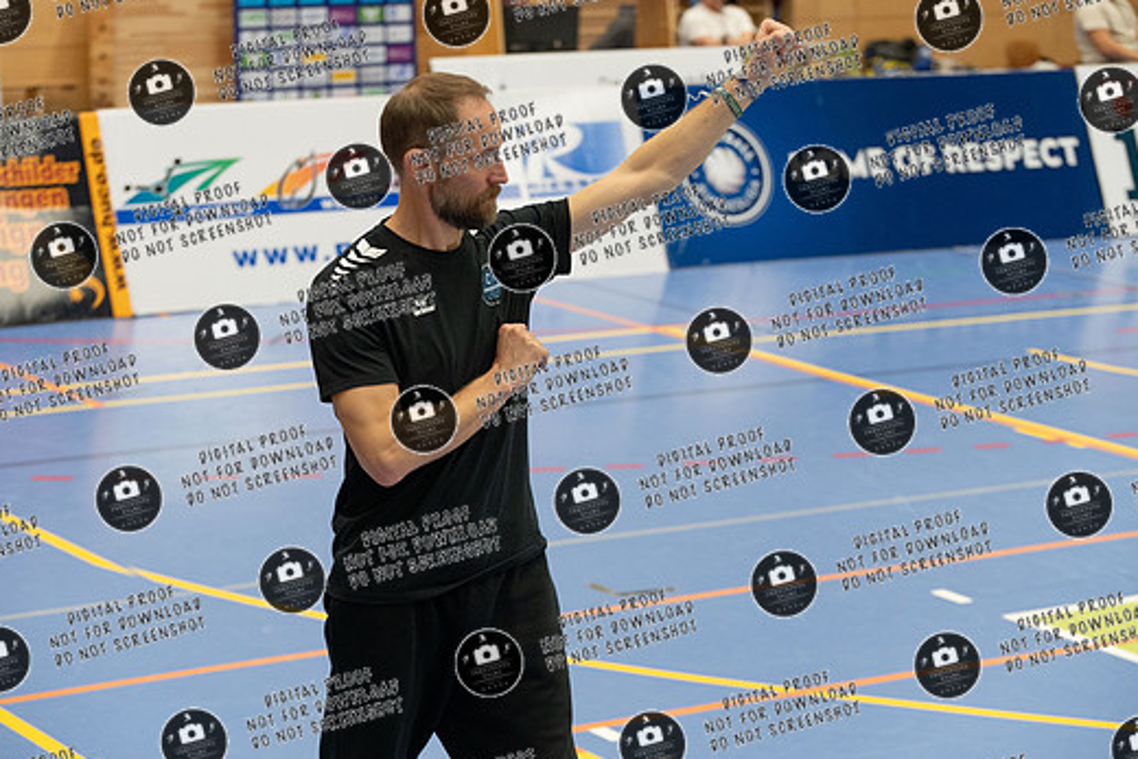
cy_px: 366
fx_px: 3352
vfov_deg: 12.9
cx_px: 567
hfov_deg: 19.3
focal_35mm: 106
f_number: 3.5
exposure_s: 1/1250
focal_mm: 95
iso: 2000
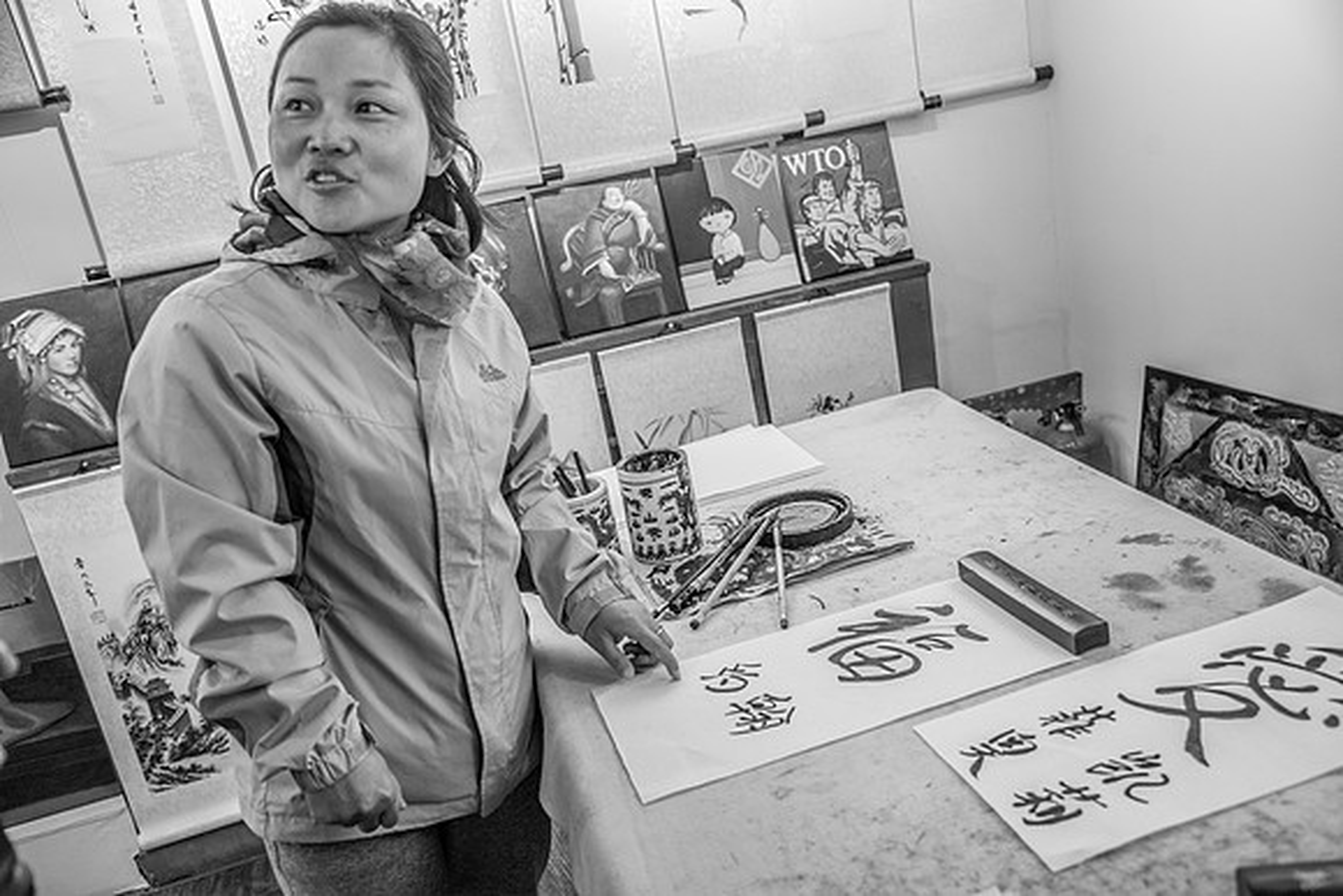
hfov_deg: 58.7
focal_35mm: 32
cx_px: 672
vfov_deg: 41.1
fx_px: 1194
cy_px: 448
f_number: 4
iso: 320
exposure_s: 1/125
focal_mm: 32
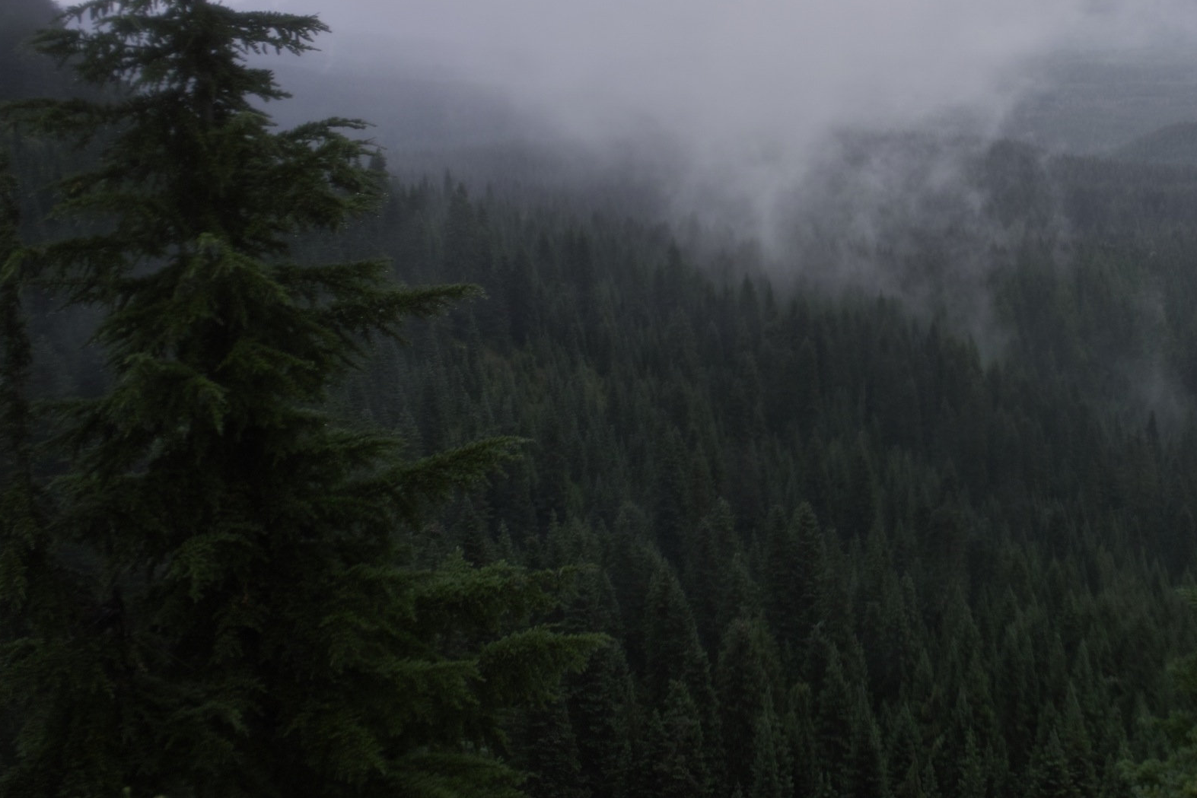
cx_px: 930
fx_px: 1563
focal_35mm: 47
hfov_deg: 40.5
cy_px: 154
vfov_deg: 28.0
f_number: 6.3
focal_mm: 16.6
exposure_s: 1/100
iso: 100
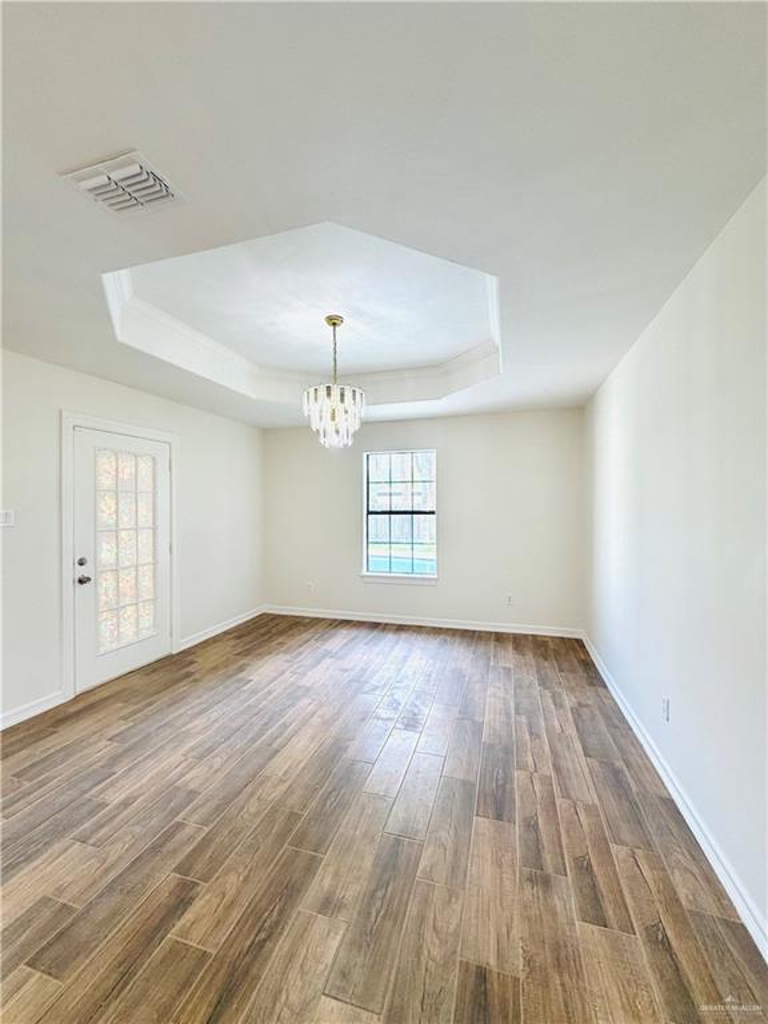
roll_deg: +0.1
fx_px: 414
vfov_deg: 102.1
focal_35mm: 14
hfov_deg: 85.7
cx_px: 384
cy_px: 512
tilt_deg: -0.1
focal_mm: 2.22
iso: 160
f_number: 2.2
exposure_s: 1/121
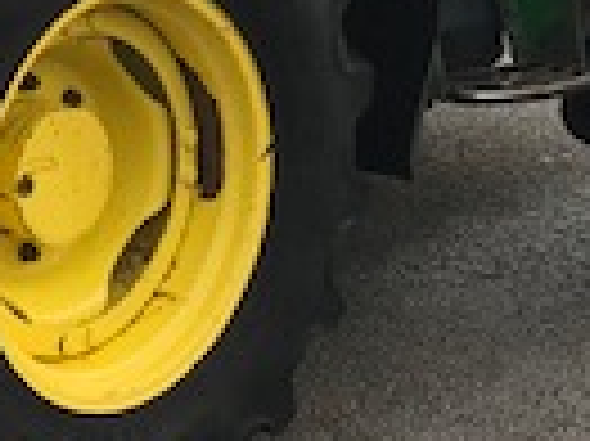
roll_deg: +0.5
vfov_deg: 10.6
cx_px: -9
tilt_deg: -4.7
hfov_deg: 14.2
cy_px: -135
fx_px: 2333
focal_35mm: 137
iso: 20
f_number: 1.8
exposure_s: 1/613
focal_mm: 3.99
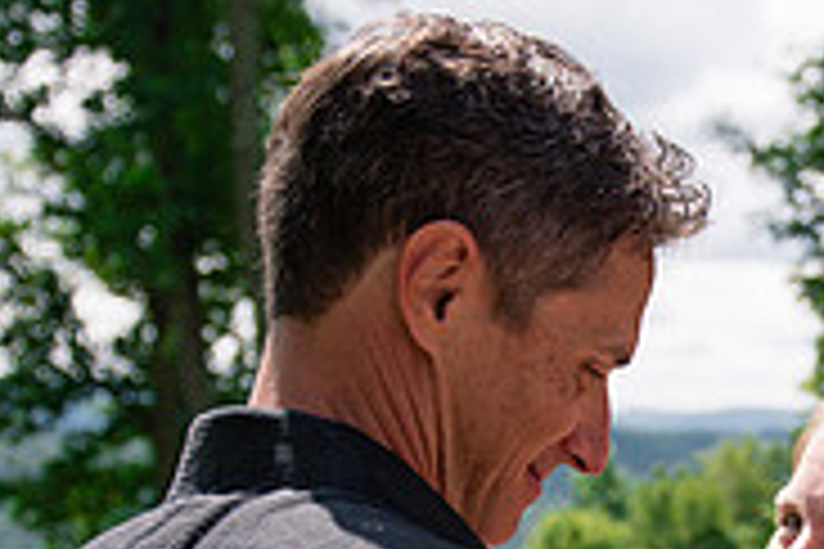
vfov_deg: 17.4
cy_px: 574
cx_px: 797
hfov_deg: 25.5
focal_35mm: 76
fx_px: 1739
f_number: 2.8
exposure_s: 1/4000
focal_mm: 24
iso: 320
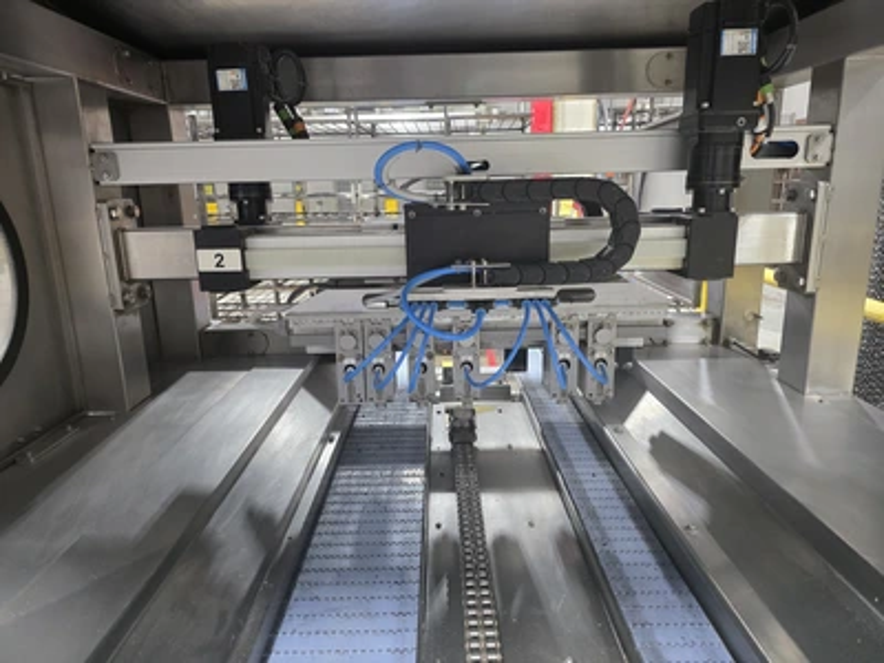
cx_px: 442
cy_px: 332
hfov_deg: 73.9
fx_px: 587
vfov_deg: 58.9
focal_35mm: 23
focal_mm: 6.3
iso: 640
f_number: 1.7
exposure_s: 1/120
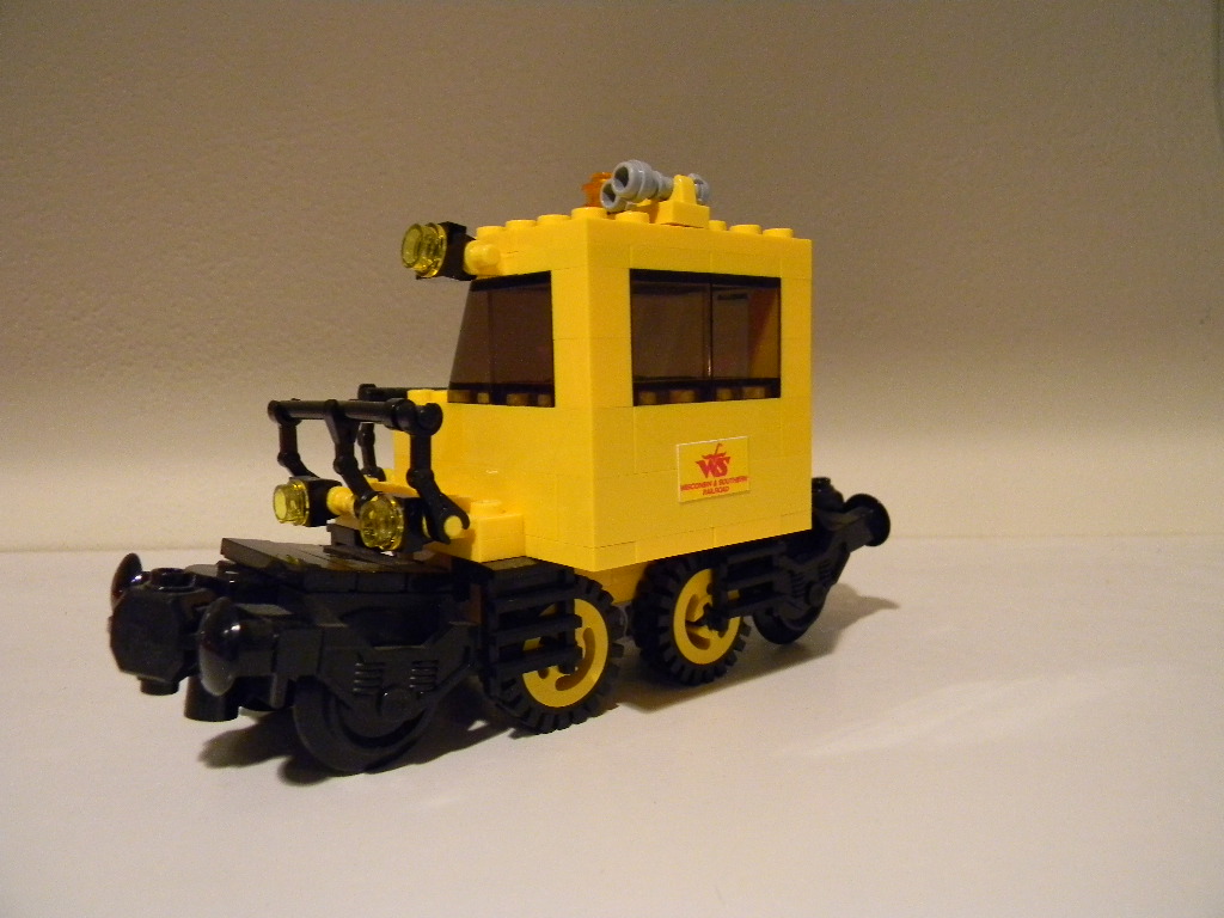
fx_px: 990
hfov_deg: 63.4
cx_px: 612
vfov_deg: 49.7
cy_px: 459
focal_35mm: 28
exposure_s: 1/19
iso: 400
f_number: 3.5
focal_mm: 5
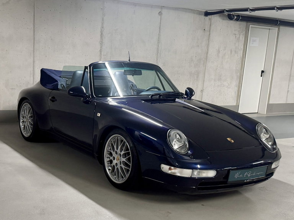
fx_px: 204
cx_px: 147
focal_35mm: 24
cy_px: 110
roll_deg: -4.1
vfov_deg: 56.8
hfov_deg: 71.6
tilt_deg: -12.8
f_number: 1.78
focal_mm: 6.76
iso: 320
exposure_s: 1/100
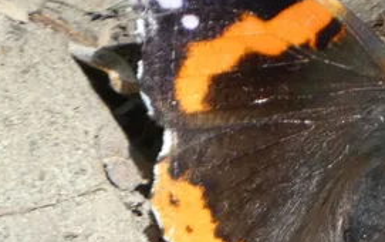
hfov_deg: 0.9
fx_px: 23233
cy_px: 122
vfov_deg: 0.6
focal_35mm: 2212
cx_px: 392
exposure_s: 1/125
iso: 250
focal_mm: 158.6
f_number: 5.6
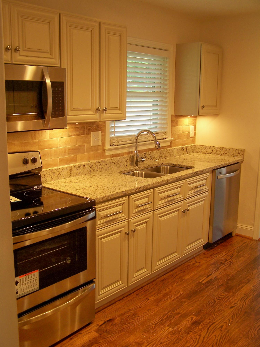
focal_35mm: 38
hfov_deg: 37.7
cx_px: 130
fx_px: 381
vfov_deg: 49.0
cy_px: 174
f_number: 2.8
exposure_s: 1/8
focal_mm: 6.3
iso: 64
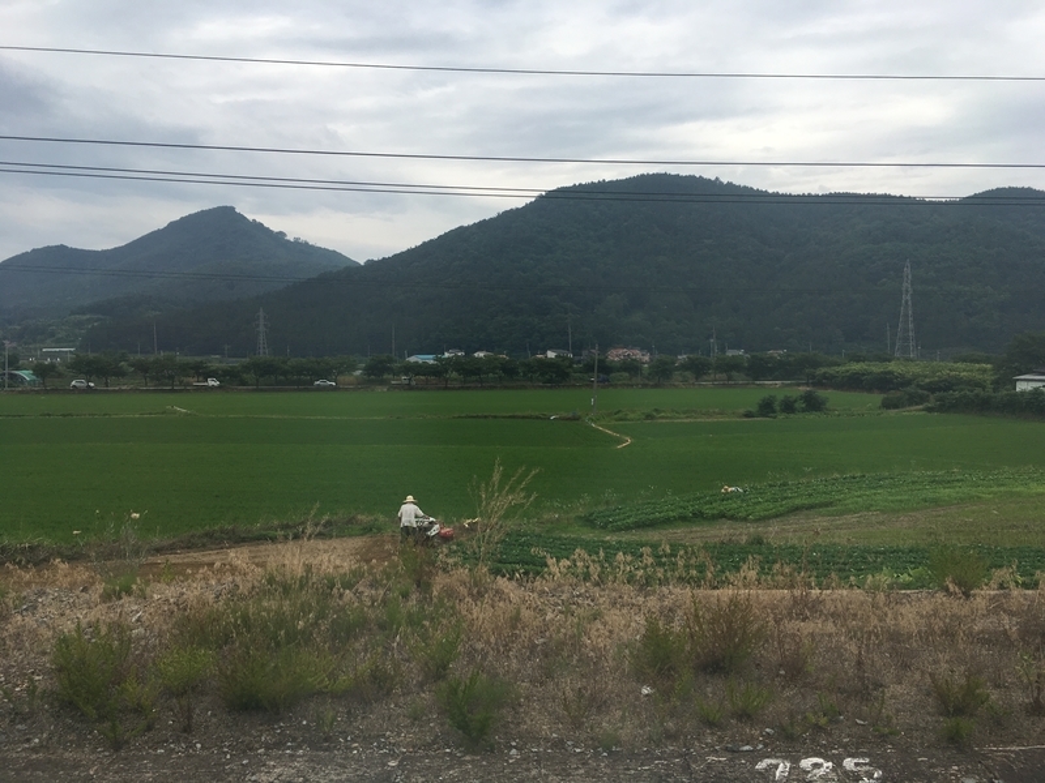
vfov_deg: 48.2
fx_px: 875
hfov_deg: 61.7
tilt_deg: -1.1
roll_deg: -0.1
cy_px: 392
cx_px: 522
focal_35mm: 29
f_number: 2.2
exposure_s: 1/1221
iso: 25
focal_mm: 4.15
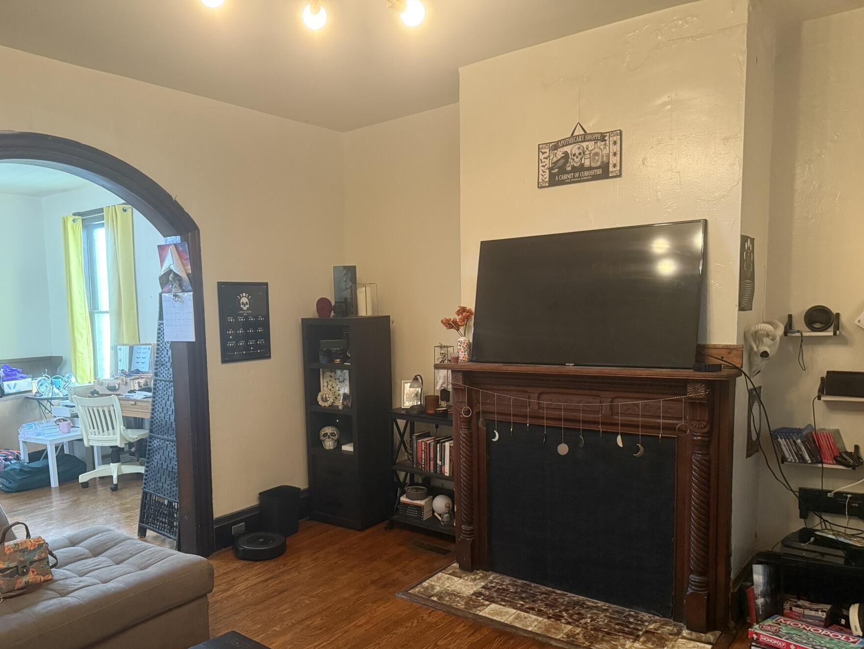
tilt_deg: -5.8
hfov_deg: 63.3
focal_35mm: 28
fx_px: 699
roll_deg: +2.1
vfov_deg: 49.6
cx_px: 393
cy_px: 377
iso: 800
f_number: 1.78
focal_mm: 6.76
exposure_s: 1/60
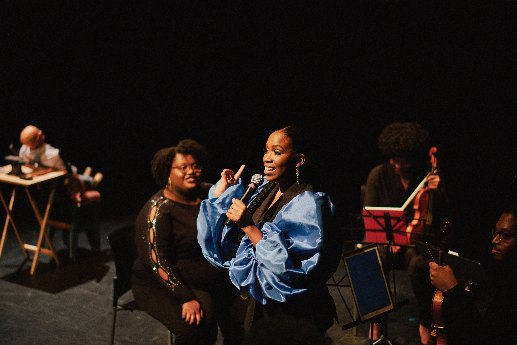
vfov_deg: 16.3
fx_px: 1206
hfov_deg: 24.2
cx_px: 258
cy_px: 172
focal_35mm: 84
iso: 400
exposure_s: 1/200
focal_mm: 56
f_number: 1.2
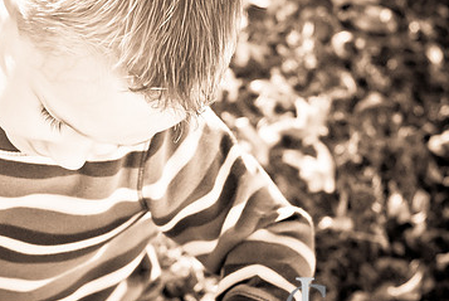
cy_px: 128
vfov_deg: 11.3
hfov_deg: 16.7
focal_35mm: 122
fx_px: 1523
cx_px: 109
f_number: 3.5
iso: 400
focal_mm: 50
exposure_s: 1/400
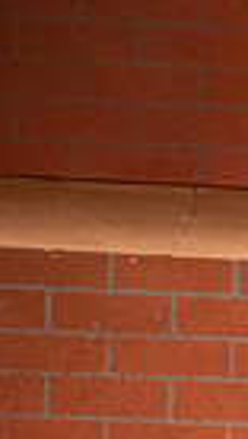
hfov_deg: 0.9
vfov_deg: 1.5
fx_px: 16389
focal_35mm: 1407
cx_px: 916
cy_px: 375
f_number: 6.3
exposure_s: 1/160
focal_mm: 320
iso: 7200
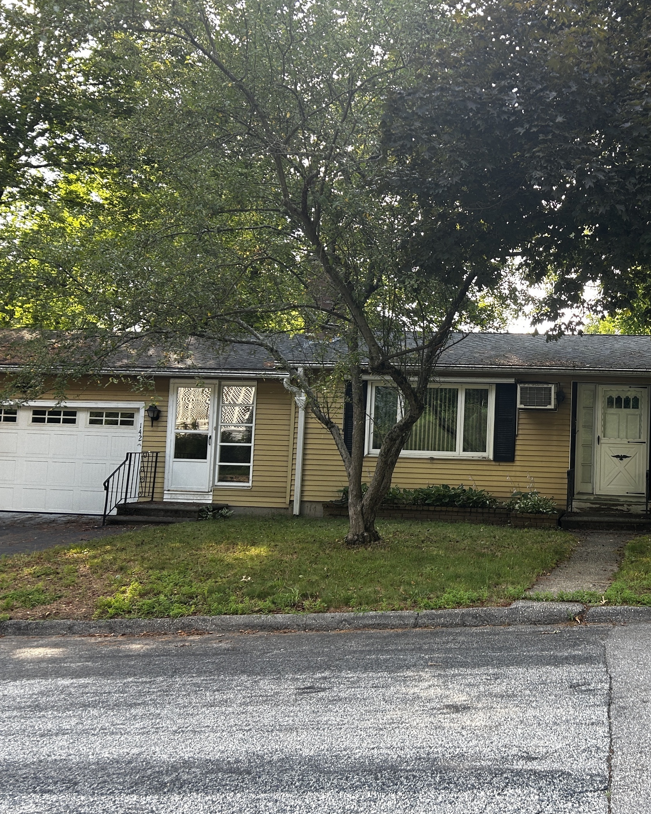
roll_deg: -1.8
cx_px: 559
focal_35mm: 37
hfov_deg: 38.0
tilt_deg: +2.8
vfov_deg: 49.1
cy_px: 382
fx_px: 891
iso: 40
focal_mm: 5.7
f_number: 1.5
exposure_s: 1/159
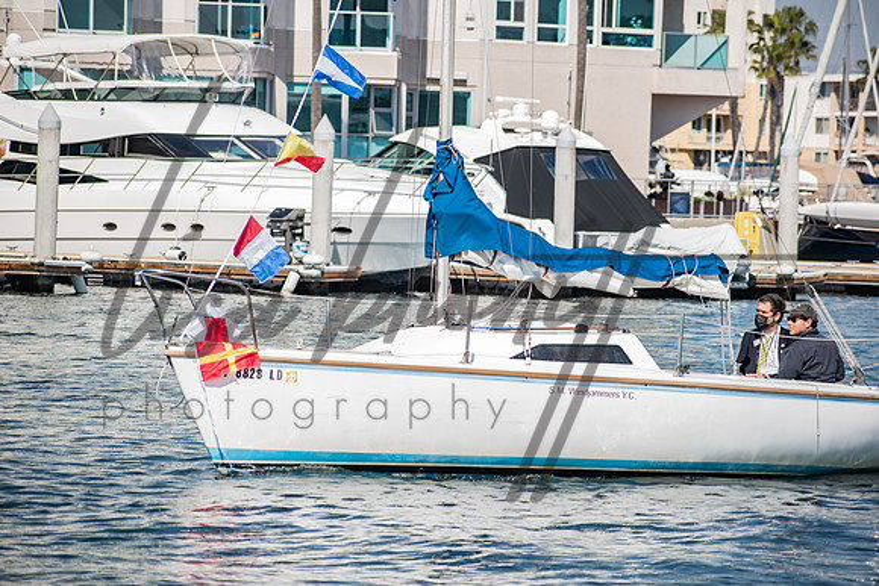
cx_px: 440
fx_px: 4945
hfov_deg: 10.2
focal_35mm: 202
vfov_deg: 6.8
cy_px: 293
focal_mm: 135
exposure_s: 1/400
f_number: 5.6
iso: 100
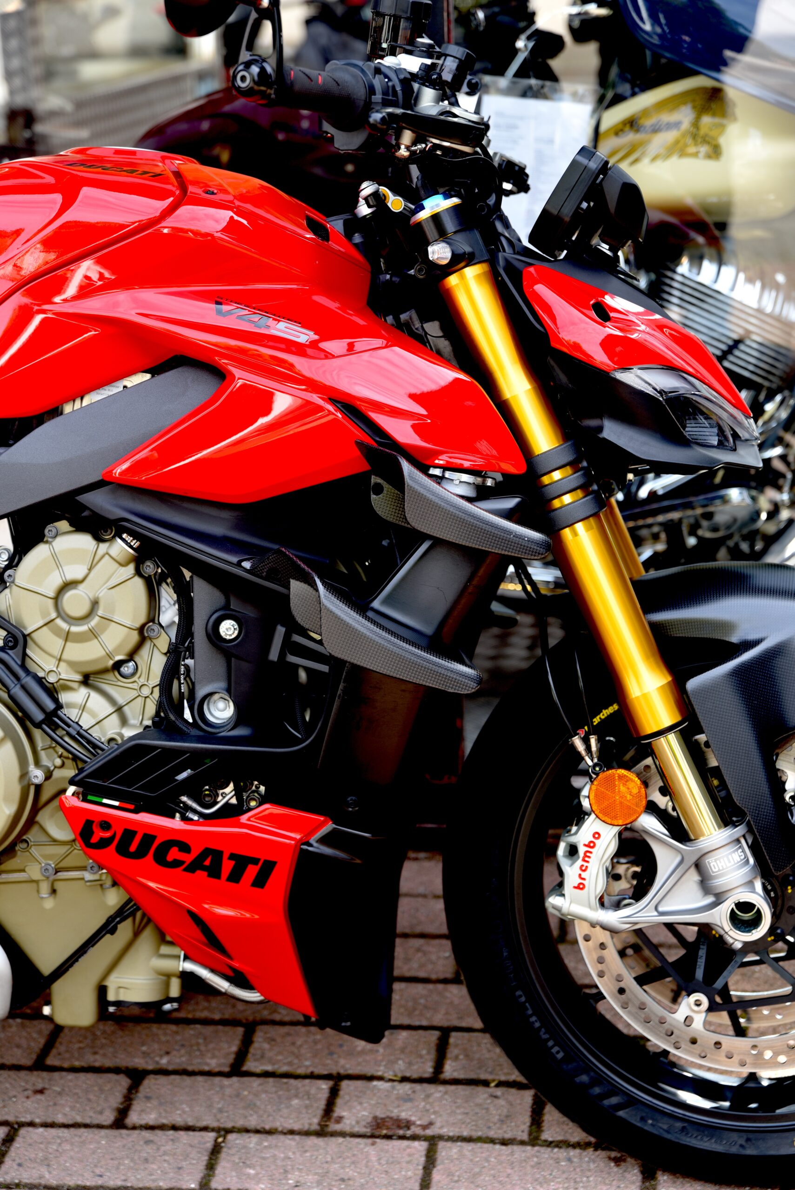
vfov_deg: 28.8
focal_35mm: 70
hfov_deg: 19.5
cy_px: 595
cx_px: 398
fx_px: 2316
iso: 100
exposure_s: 1/80
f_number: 4.5
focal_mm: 70
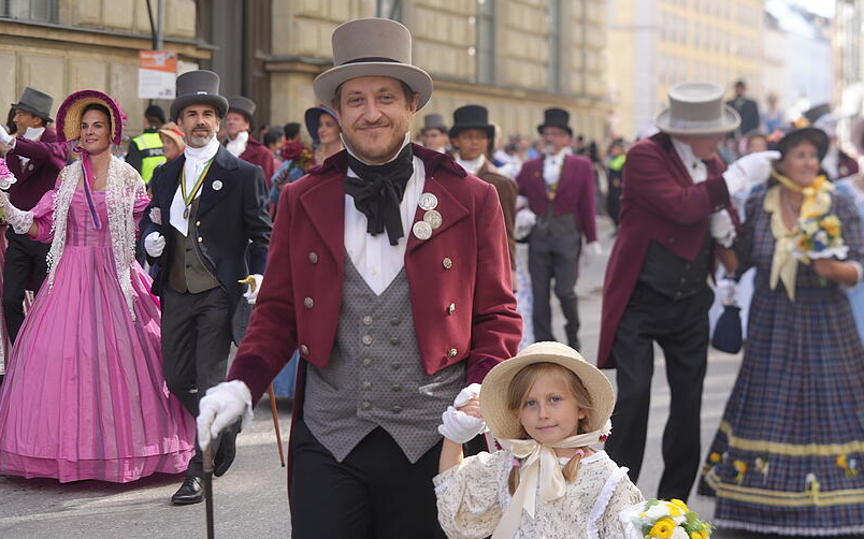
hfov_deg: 28.6
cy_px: 261
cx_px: 430
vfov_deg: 18.1
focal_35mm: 72
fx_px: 1695
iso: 125
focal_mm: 70
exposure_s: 1/160
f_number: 4
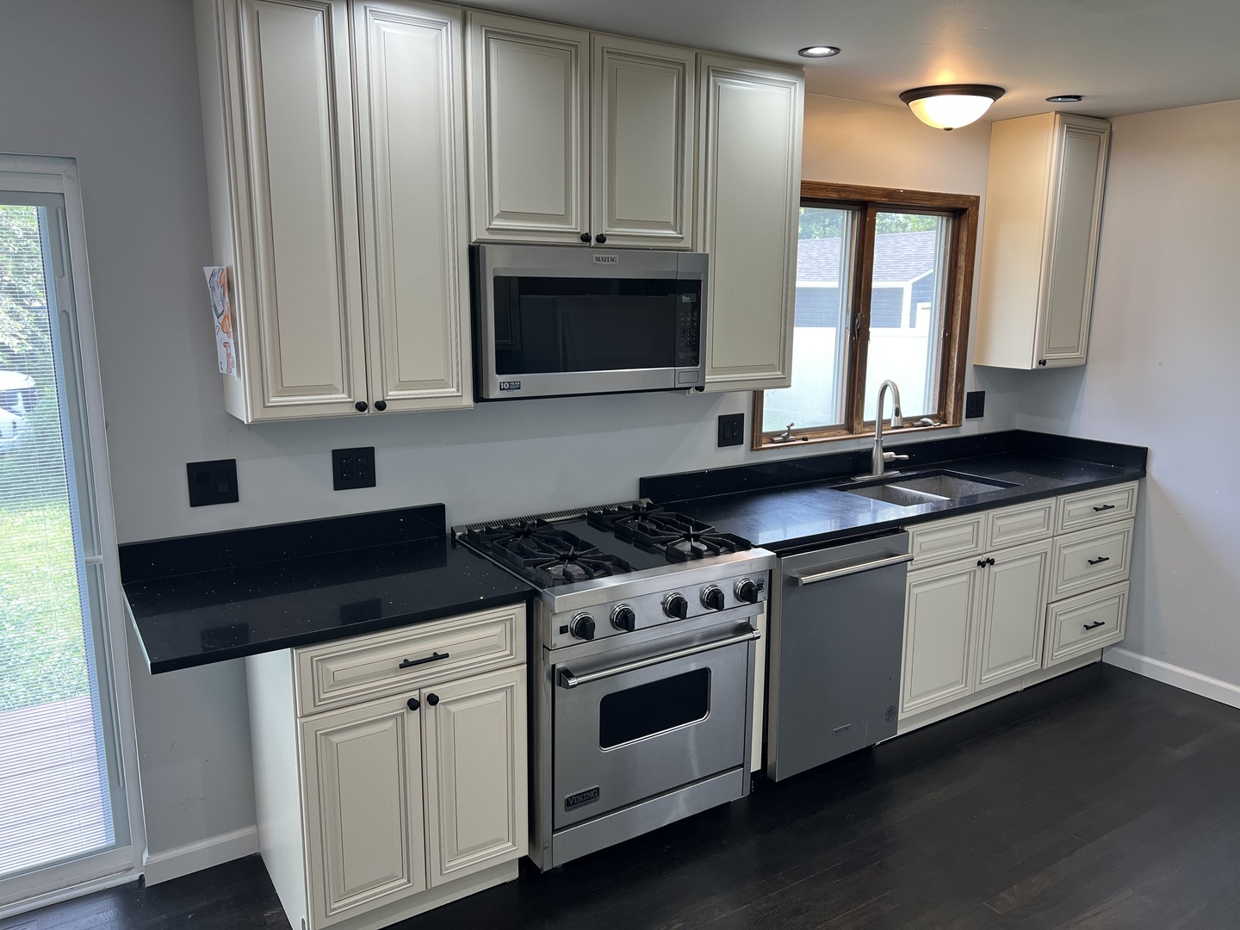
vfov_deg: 53.1
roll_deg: -0.1
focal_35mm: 26
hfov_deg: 67.3
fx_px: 931
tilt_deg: -11.1
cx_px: 620
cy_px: 465
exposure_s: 1/120
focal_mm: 5.7
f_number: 1.5
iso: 64
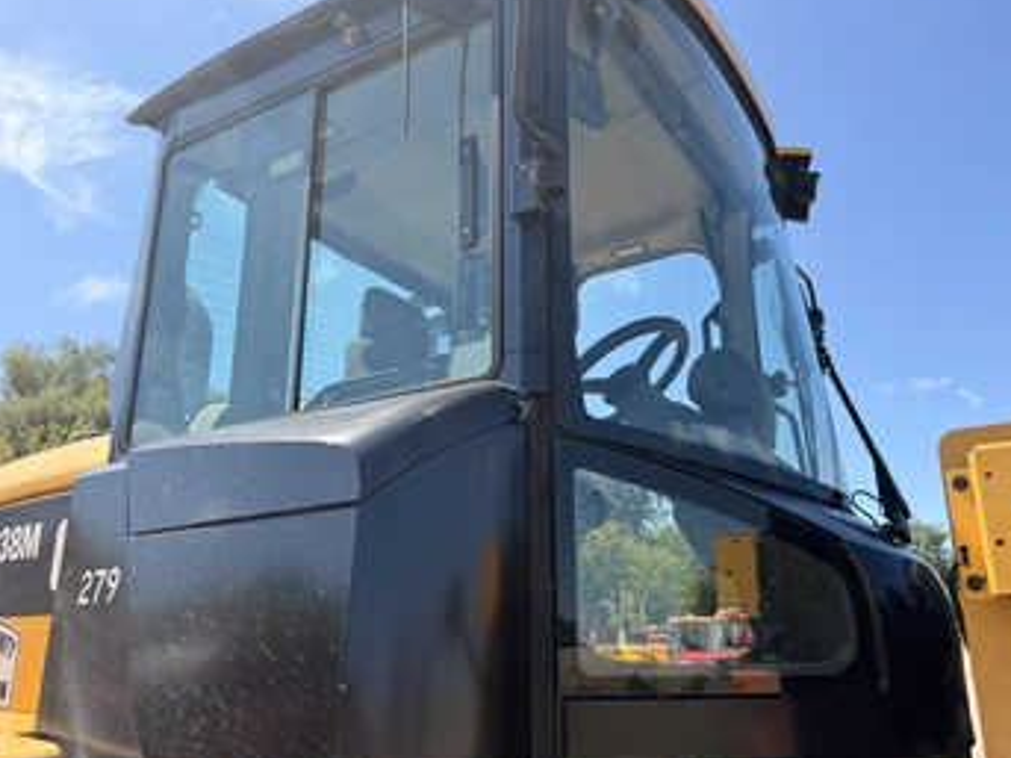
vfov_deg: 49.7
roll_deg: +1.3
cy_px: 395
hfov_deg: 63.4
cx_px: 539
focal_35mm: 28
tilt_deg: +19.4
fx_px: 817
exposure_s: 1/2232
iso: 80
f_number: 1.78
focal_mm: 6.76
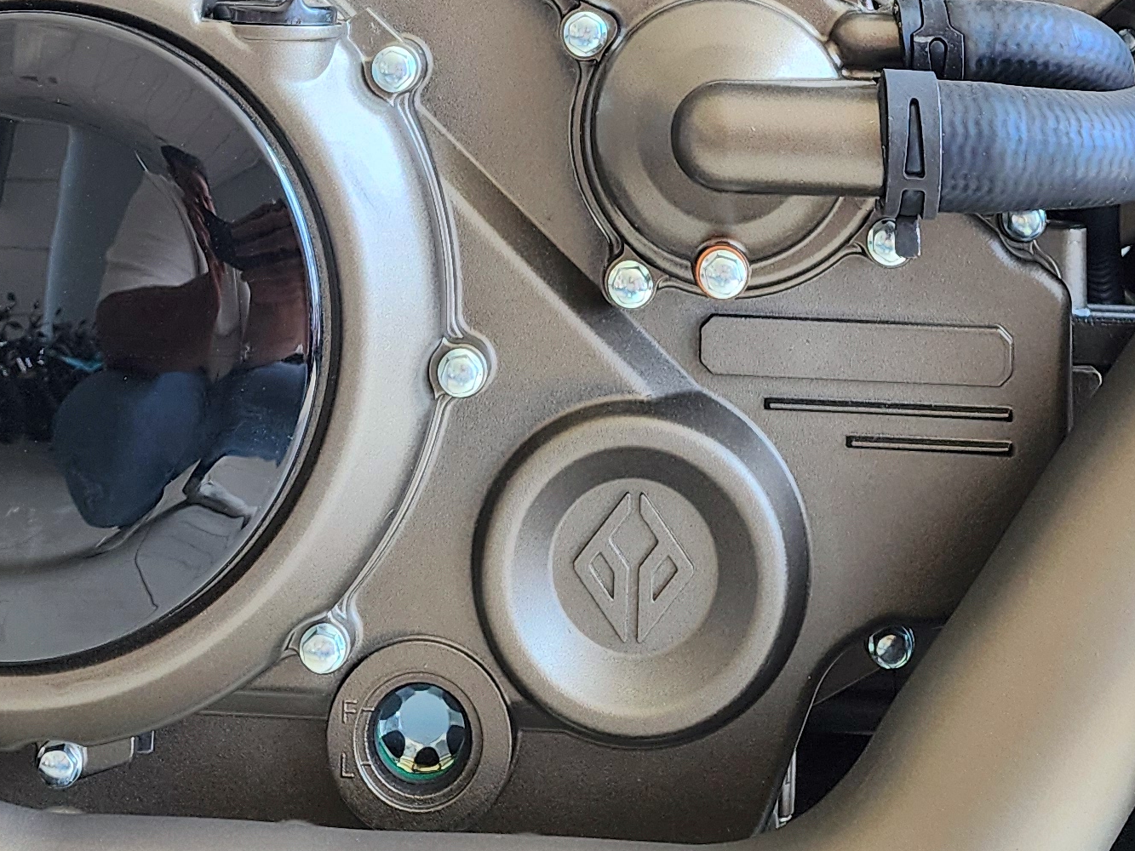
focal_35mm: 69
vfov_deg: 19.1
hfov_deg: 28.1
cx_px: 505
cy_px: -374
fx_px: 2263
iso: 100
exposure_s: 1/180
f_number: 1.8
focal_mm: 6.4
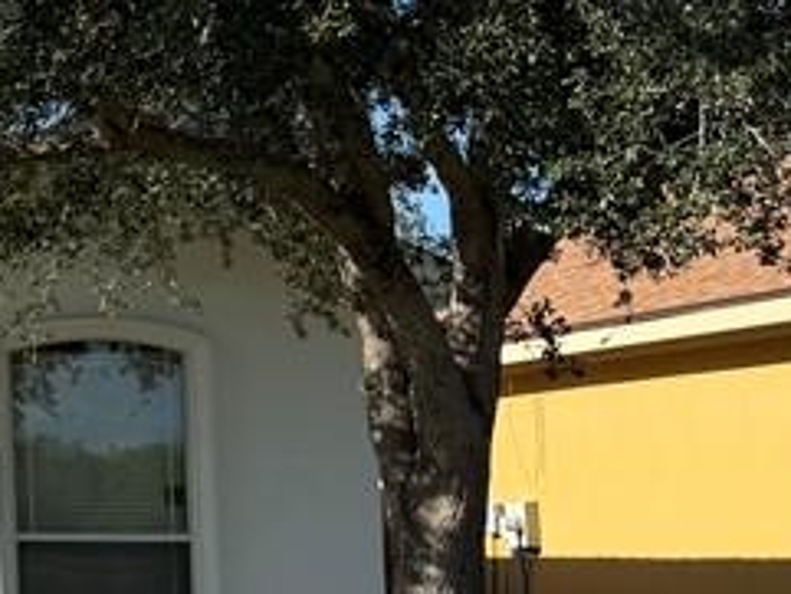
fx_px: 2332
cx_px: -794
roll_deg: -0.4
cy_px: 312
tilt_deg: +5.7
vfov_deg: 14.5
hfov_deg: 15.4
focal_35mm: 102
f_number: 1.78
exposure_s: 1/4167
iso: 80
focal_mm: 6.76
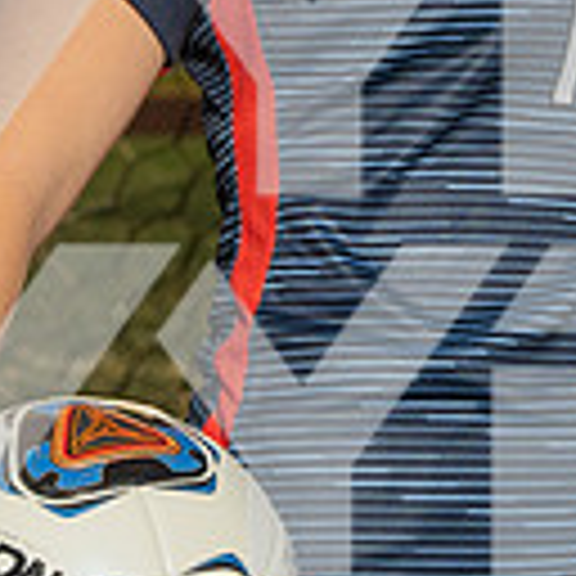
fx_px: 3464
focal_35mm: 184
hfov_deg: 9.5
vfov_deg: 9.5
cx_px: 441
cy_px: 32
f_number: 4.5
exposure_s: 1/250
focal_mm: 40
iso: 200
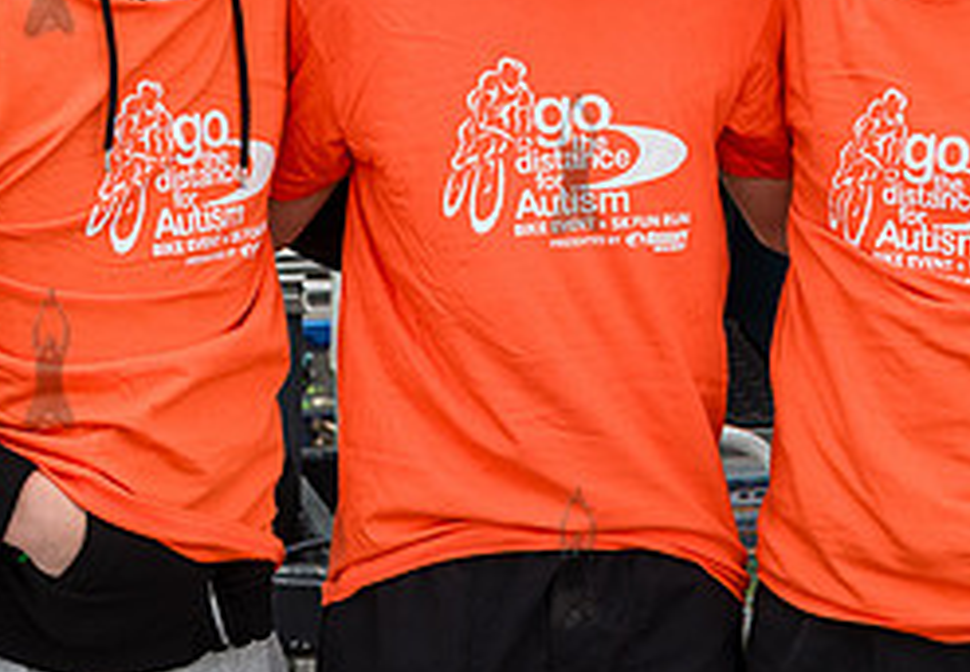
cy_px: 118
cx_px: 591
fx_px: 2781
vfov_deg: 13.7
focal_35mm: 102
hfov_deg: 19.8
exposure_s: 1/640
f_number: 4
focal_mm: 40
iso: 200
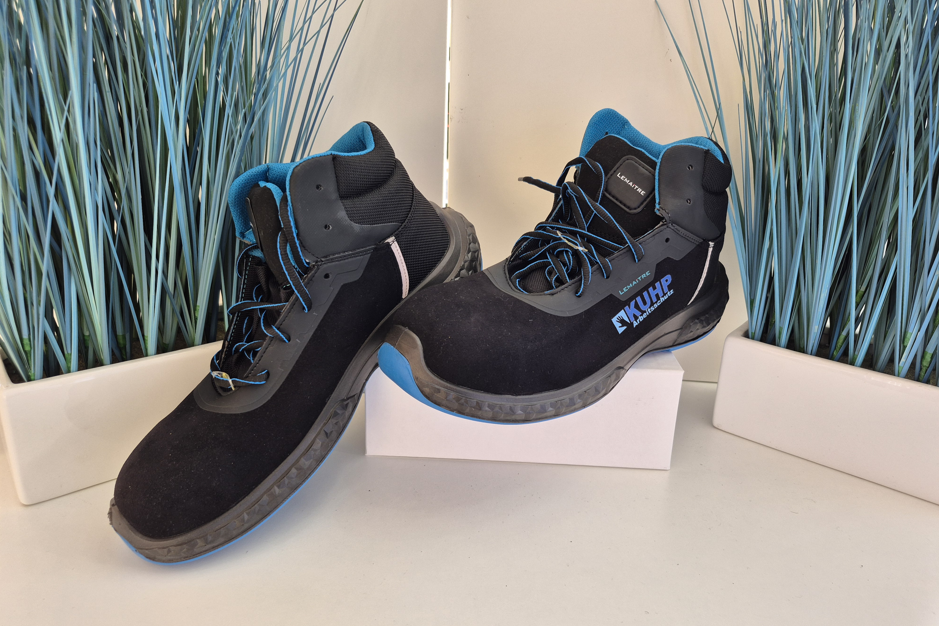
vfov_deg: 53.1
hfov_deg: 73.7
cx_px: 469
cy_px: 289
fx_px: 626
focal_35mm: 24
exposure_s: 1/180
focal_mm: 5.4
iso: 64
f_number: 1.8
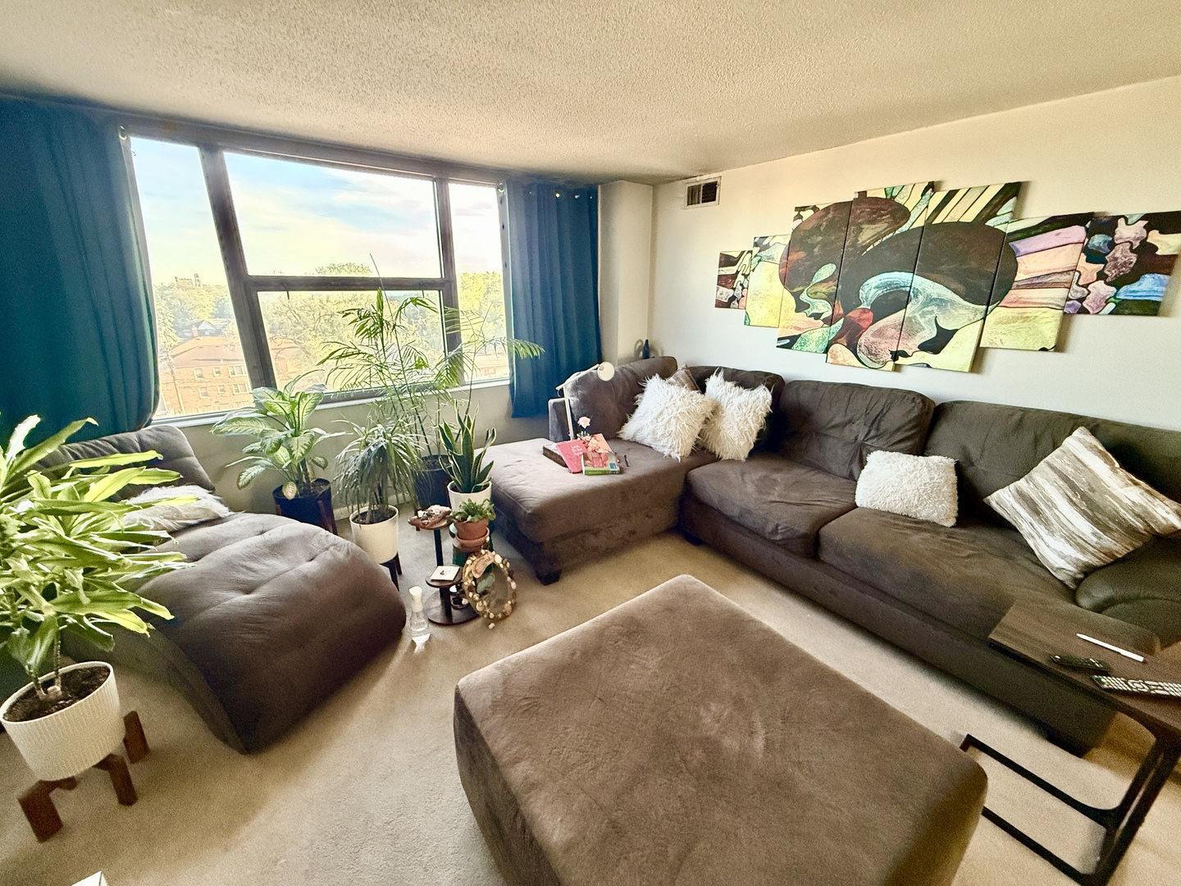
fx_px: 478
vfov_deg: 85.7
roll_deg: +0.4
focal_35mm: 14
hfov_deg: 102.1
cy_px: 443
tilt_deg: -18.2
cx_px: 590
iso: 640
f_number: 2.2
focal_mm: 2.22
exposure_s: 1/120
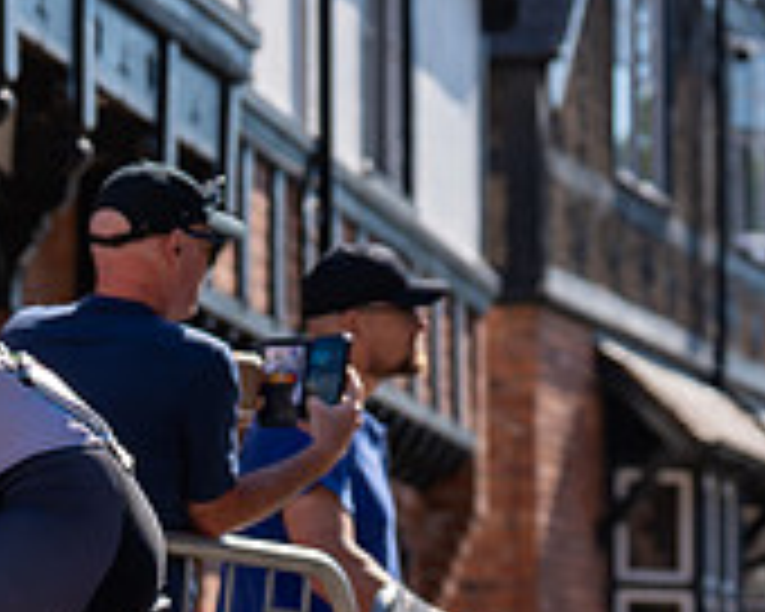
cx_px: -306
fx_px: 5072
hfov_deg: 8.5
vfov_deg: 6.9
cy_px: 610
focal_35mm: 224
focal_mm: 70
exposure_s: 1/1000
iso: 100
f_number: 3.5
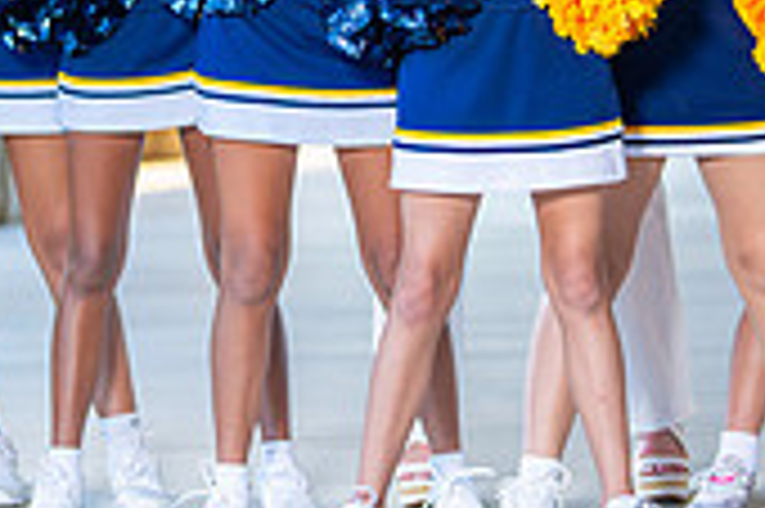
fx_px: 3630
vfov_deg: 7.9
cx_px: 522
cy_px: -83
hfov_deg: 12.0
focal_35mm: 171
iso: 125
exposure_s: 1/400
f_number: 1.4
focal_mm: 50
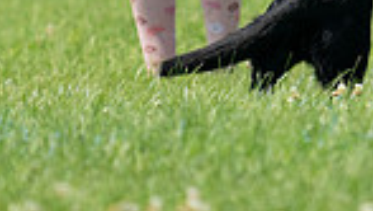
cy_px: -233
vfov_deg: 0.9
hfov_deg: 1.5
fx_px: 13849
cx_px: 398
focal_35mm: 1399
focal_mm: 338
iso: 1250
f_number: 6.3
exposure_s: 1/4000
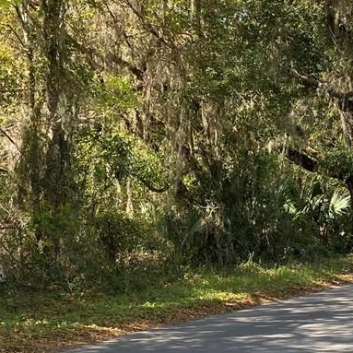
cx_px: 335
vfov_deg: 18.1
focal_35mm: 96
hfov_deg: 17.8
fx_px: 1108
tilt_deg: -4.4
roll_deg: +1.0
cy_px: 238
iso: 32
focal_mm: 4.25
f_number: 1.8
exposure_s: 1/752
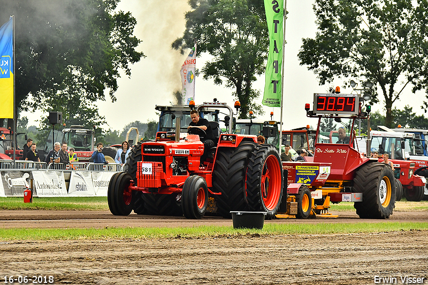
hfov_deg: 7.8
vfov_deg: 5.2
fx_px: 3120
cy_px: 142
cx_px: 214
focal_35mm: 262
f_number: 9
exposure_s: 1/800
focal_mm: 175
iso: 500
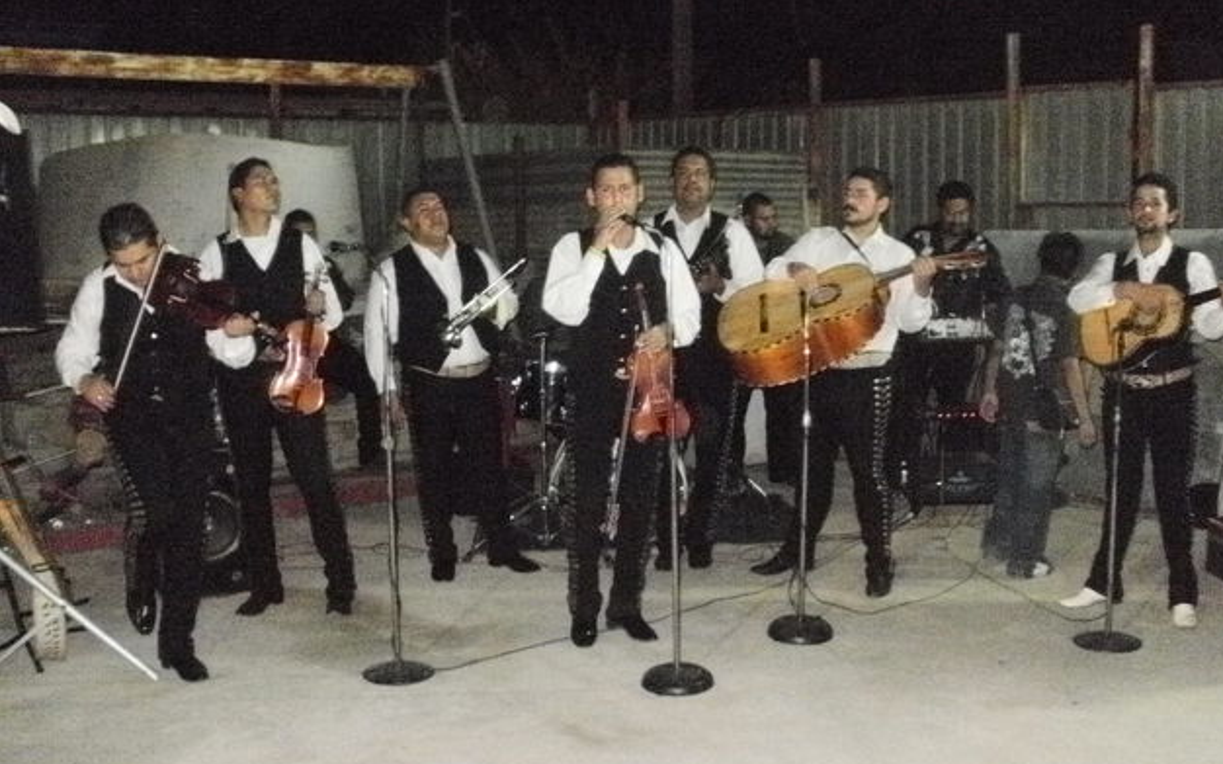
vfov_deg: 32.7
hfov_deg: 50.4
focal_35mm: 39
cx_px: 623
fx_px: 1300
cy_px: 418
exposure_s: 1/30
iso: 1600
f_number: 3.5
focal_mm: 6.3
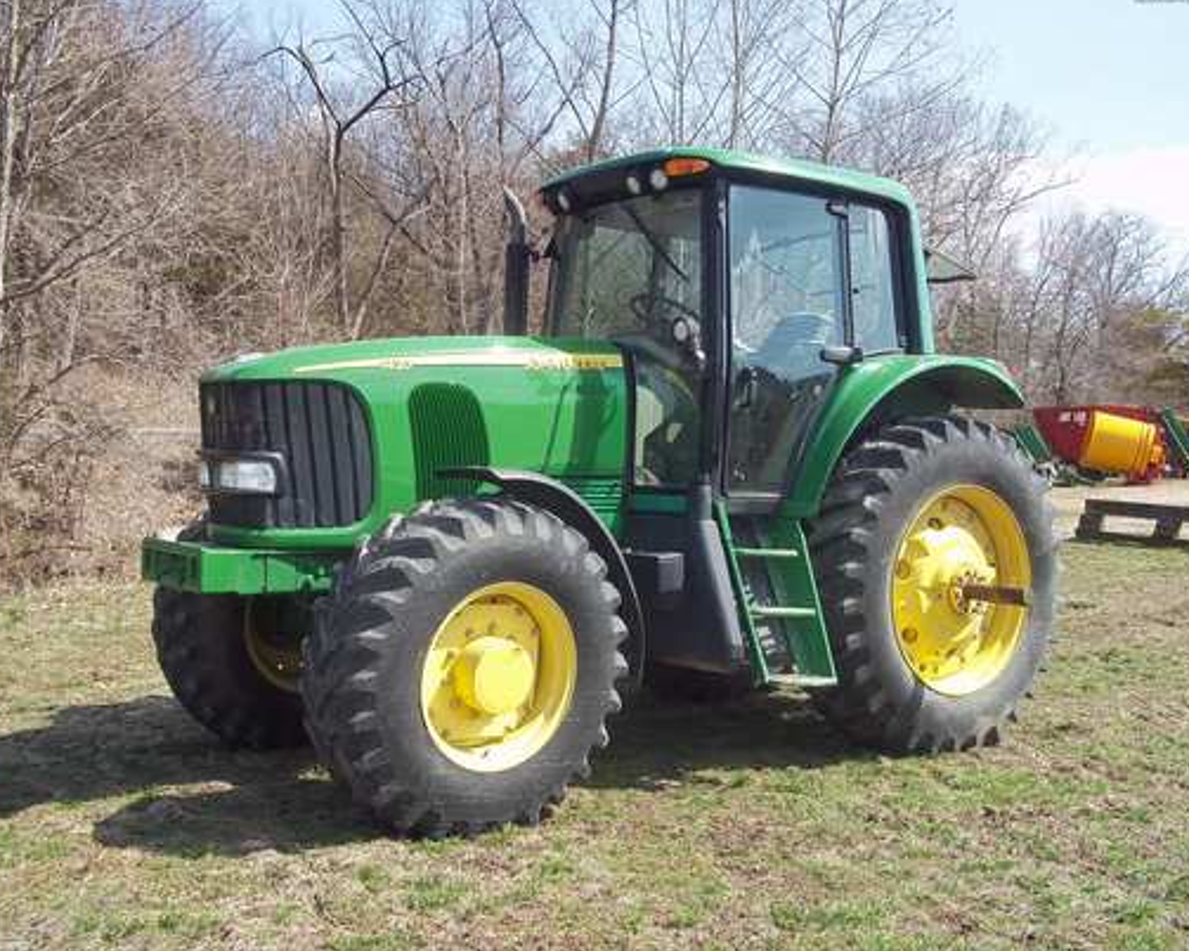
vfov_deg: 39.1
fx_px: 1337
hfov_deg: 47.9
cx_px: 579
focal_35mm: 38
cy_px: 471
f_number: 8
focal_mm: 6.5
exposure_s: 1/100
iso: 80
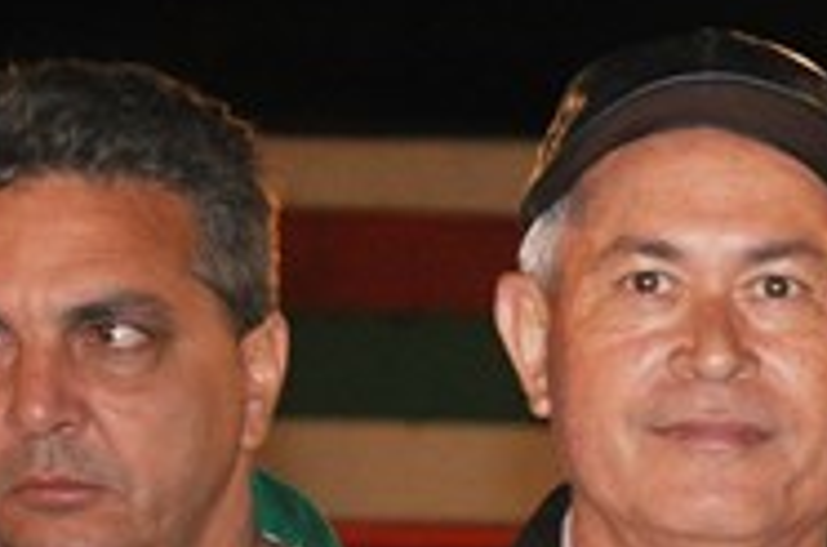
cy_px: 932
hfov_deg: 5.3
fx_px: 8884
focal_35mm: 388
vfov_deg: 3.5
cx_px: 1294
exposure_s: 1/60
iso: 800
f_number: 5.3
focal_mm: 75
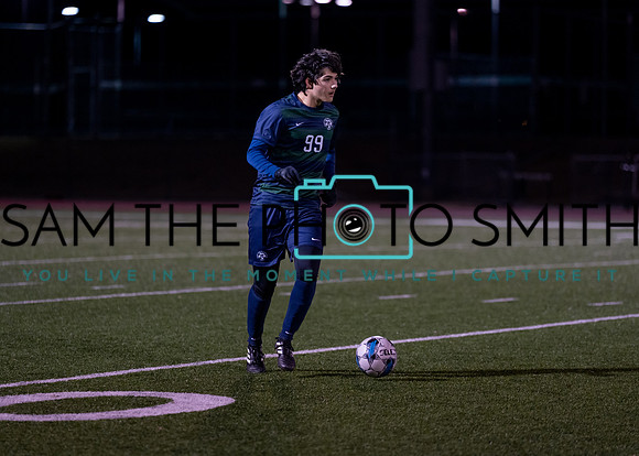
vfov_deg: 8.2
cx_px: 308
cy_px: 229
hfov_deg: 11.4
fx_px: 3190
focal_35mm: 176
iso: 2500
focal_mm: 158
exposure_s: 1/1000
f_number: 2.8
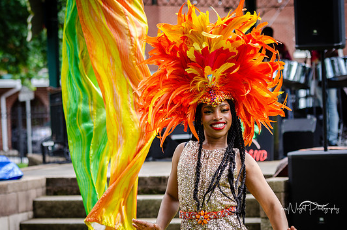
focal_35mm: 134
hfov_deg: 15.3
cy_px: 121
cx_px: 183
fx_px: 1289
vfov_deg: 10.2
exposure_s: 1/400
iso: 200
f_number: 4
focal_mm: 82
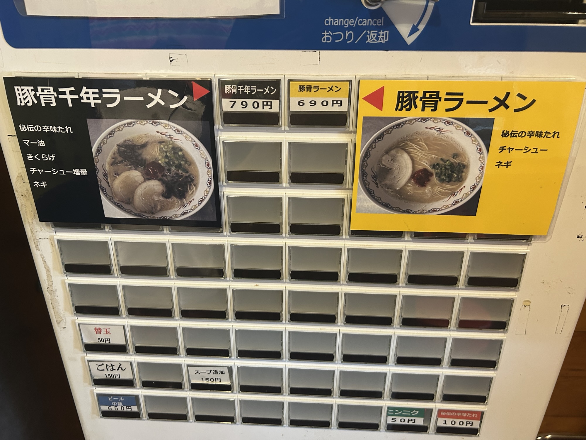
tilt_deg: -25.7
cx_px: 293
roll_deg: +0.1
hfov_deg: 67.3
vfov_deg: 53.1
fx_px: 440
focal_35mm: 26
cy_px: 220
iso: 200
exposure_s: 1/50
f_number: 1.5
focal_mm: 5.7
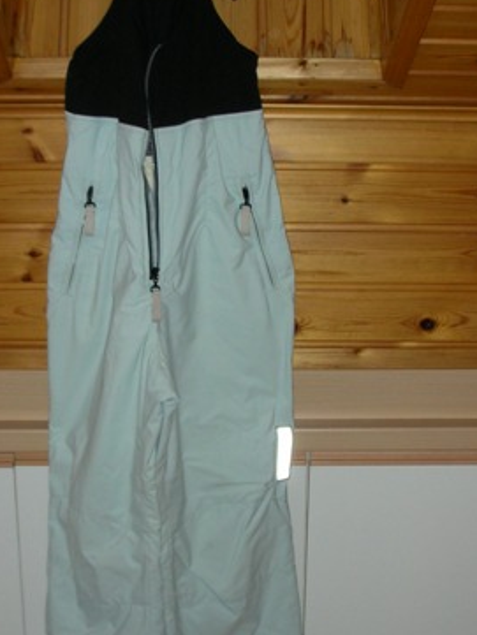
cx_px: 245
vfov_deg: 31.1
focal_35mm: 62
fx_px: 1138
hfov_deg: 23.7
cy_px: 368
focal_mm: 5.8
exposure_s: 1/60.1
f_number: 3
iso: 50
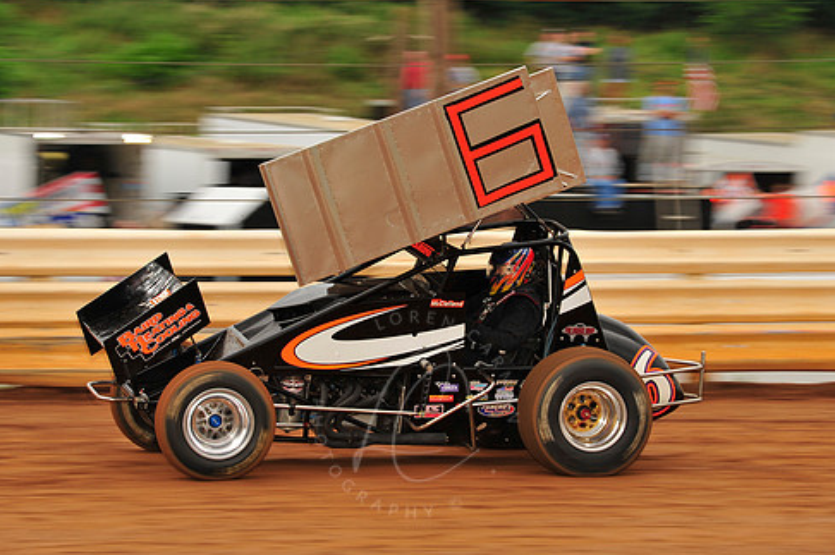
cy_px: 256
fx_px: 4287
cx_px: 414
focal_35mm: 185
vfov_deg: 7.4
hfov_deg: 11.1
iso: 500
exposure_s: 1/320
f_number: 8
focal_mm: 155
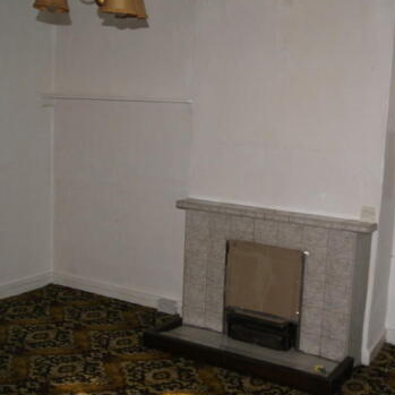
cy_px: 198
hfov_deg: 38.8
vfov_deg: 39.2
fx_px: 555
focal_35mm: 43
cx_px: 261
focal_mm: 18
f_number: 5.6
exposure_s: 1/60
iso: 400
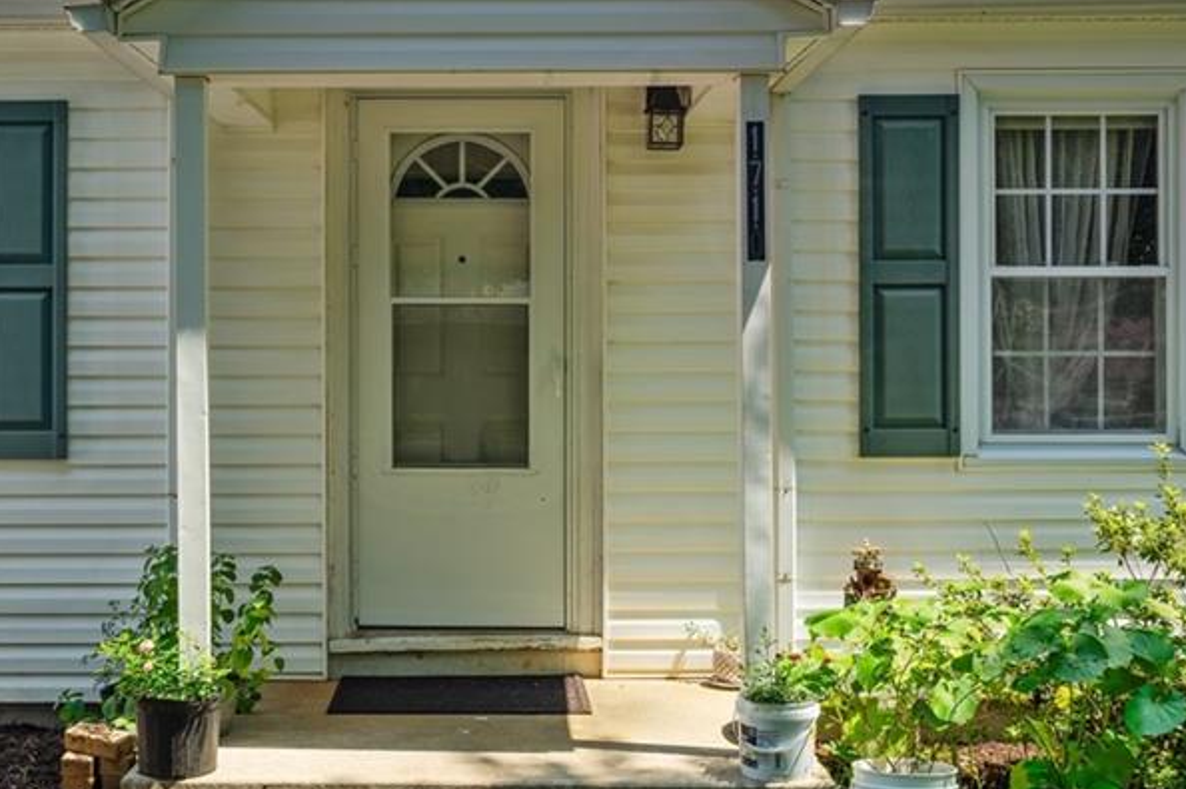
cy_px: 359
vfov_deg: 26.9
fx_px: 1646
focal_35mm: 50
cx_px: 471
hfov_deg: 39.5
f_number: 8
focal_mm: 29
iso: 200
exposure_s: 1/200
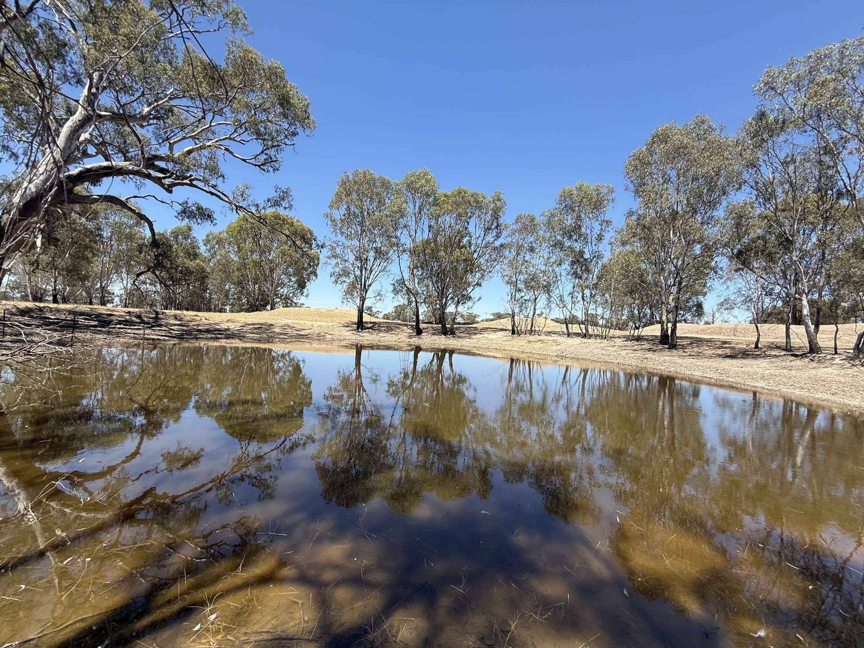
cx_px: 432
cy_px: 324
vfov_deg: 85.7
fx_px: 349
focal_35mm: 14
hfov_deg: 102.1
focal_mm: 2.22
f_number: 2.2
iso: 50
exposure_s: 1/1235
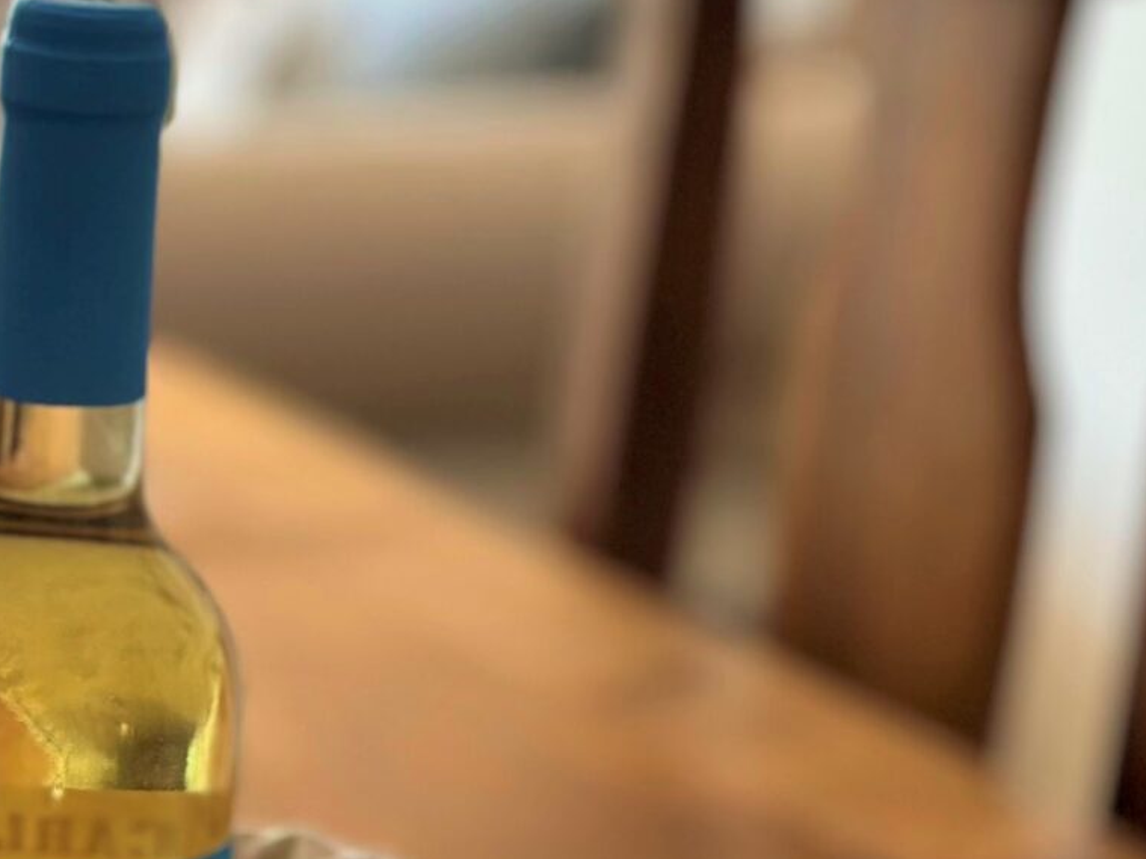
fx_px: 5362
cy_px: 854
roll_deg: +1.2
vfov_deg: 9.1
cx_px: -6
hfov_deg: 12.1
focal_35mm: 162
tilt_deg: -17.6
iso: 160
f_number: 1.78
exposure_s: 1/60
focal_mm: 6.86
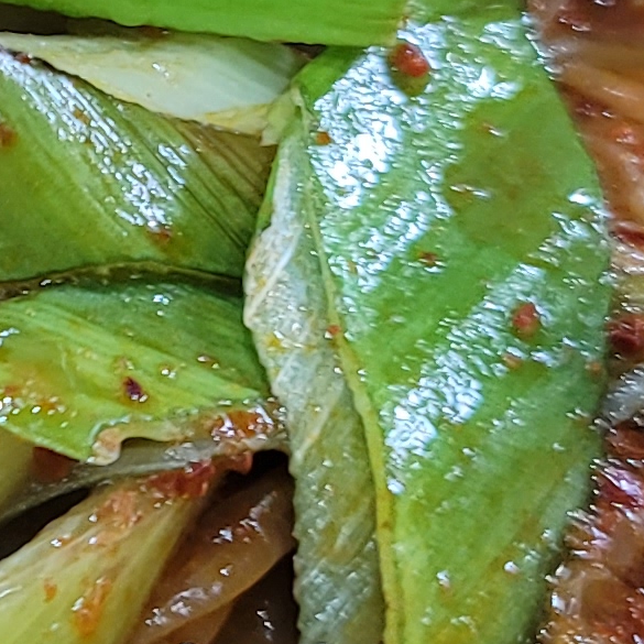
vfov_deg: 11.5
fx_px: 3178
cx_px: -308
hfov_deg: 11.1
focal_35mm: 151
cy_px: 29
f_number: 1.8
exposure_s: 1/39
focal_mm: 7
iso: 160
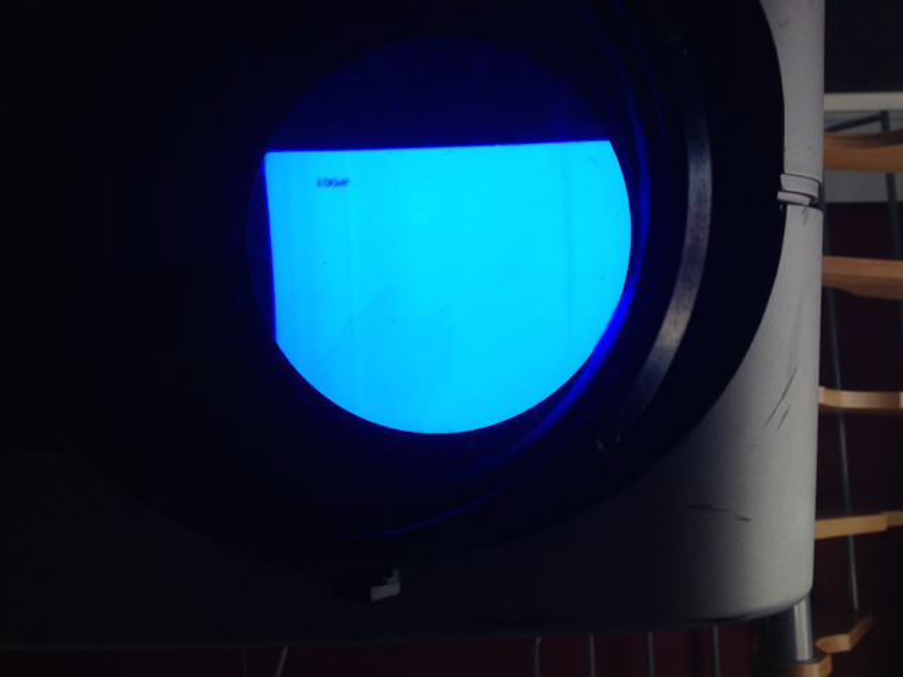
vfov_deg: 40.7
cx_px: 452
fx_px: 913
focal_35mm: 35
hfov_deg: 52.6
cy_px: 338
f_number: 2.4
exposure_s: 1/60
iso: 50
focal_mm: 4.28
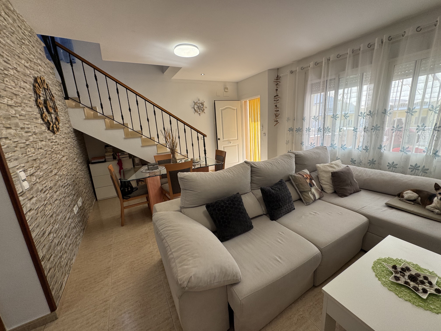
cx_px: 220
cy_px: 166
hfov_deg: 102.1
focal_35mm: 14
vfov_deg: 85.7
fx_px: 178
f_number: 2.2
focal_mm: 2.22
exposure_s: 1/101
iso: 40
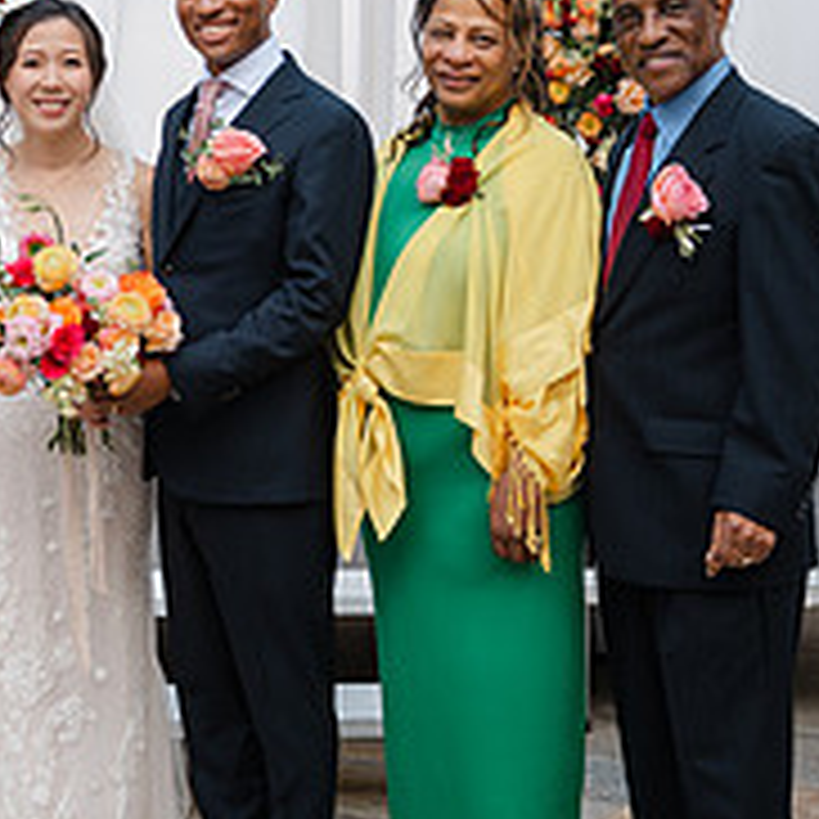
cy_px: 297
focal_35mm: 76
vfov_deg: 22.7
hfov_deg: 22.6
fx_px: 2034
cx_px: 207
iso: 100
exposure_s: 1/125
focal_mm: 28
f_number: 4
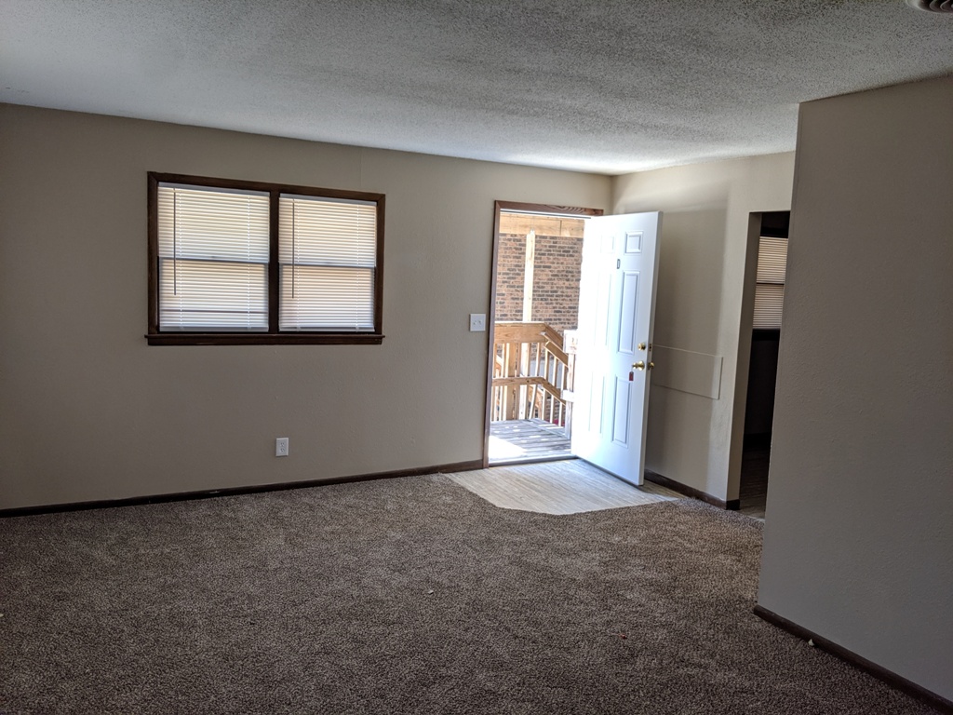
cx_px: 476
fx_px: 743
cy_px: 358
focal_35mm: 27
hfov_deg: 65.3
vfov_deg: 51.4
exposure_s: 1/59.9
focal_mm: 4.44
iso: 61
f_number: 1.8
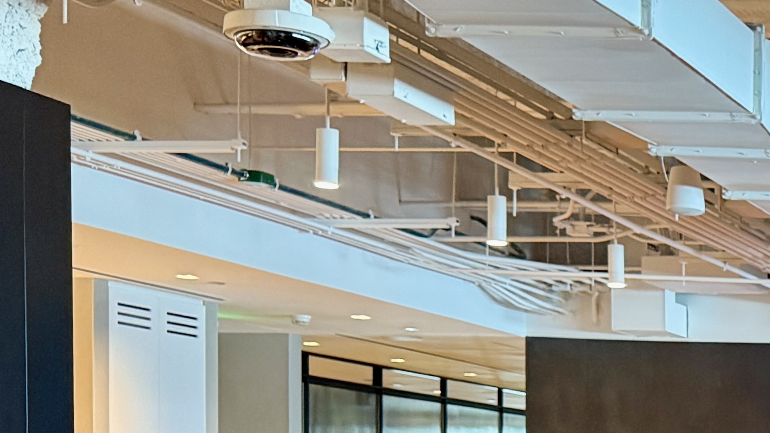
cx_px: 1273
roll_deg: +0.2
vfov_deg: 12.4
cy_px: 583
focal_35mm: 94
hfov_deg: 18.9
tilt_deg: -1.7
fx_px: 1919
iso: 400
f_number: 1.78
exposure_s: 1/60
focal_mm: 6.76
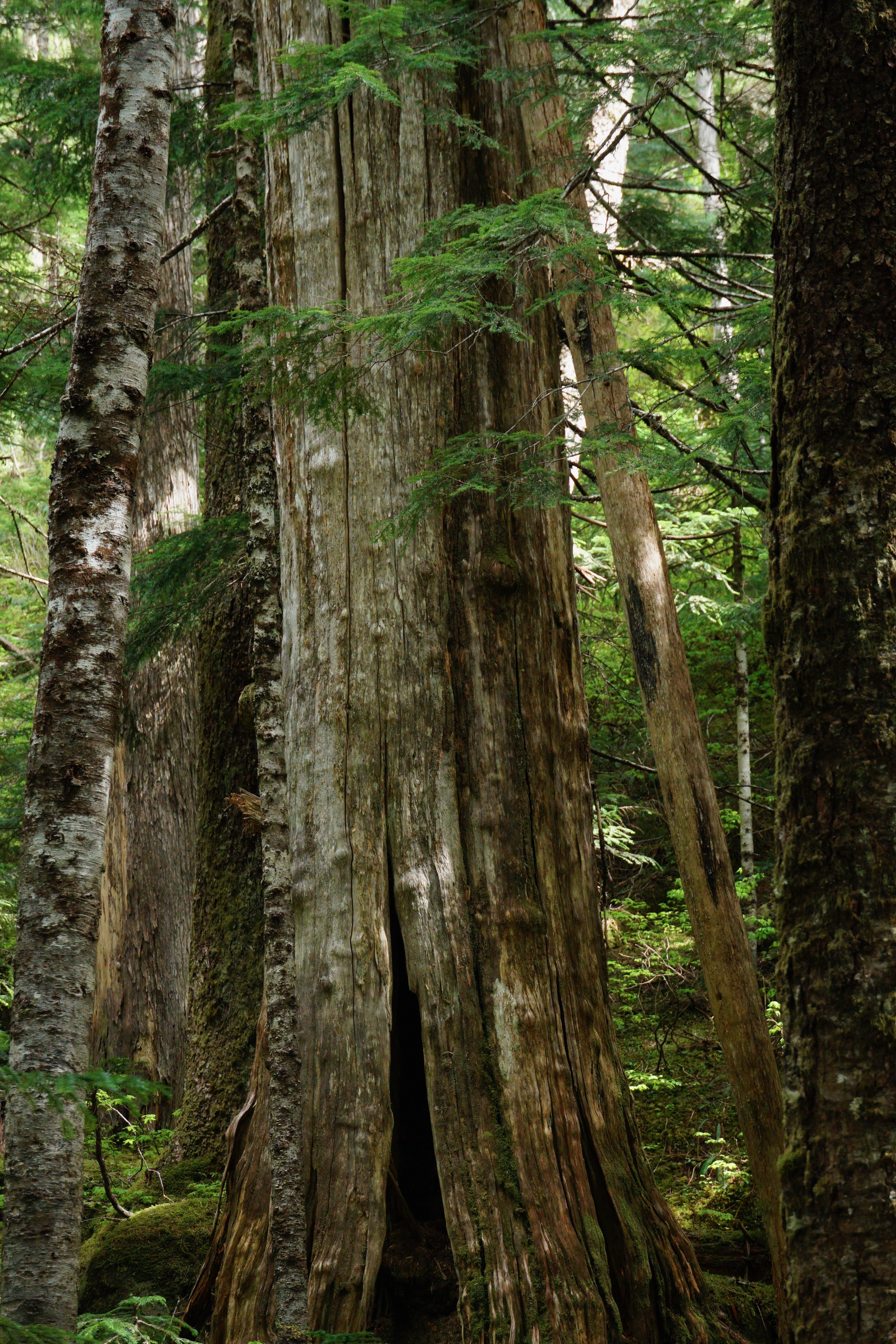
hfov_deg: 13.2
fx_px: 3883
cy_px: 854
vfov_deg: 19.6
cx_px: 383
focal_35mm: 104
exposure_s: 1/250
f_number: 5.6
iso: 1250
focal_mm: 54
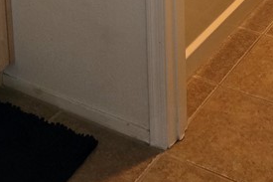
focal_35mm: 89
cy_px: -181
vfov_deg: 13.2
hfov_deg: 22.9
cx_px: 148
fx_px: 674
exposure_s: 1/60
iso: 800
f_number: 1.8
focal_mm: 5.4
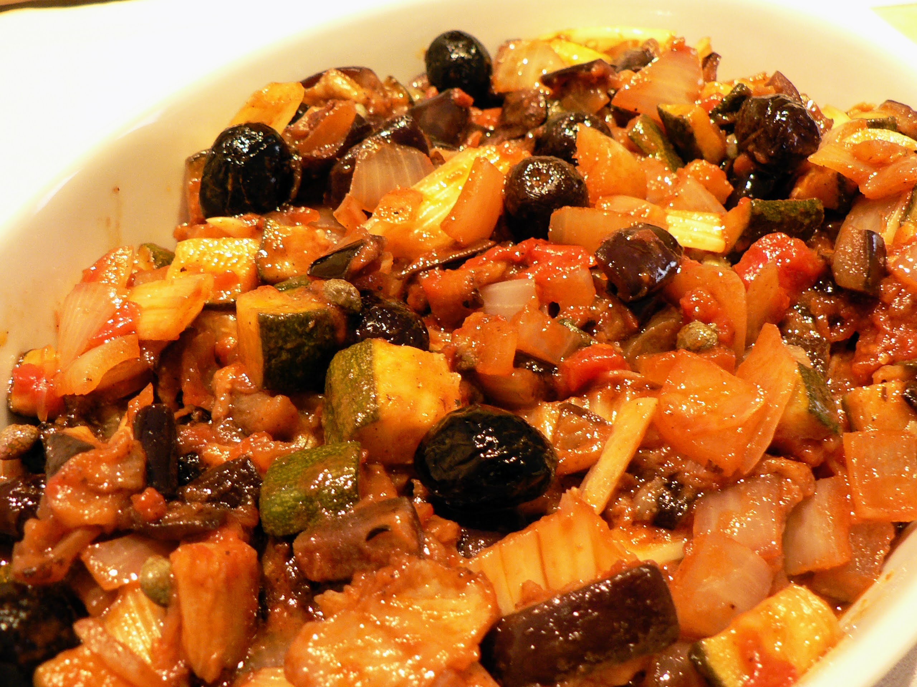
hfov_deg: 51.4
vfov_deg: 39.7
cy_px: 344
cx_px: 458
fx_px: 954
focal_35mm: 36
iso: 200
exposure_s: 1/15
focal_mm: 6
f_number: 2.8
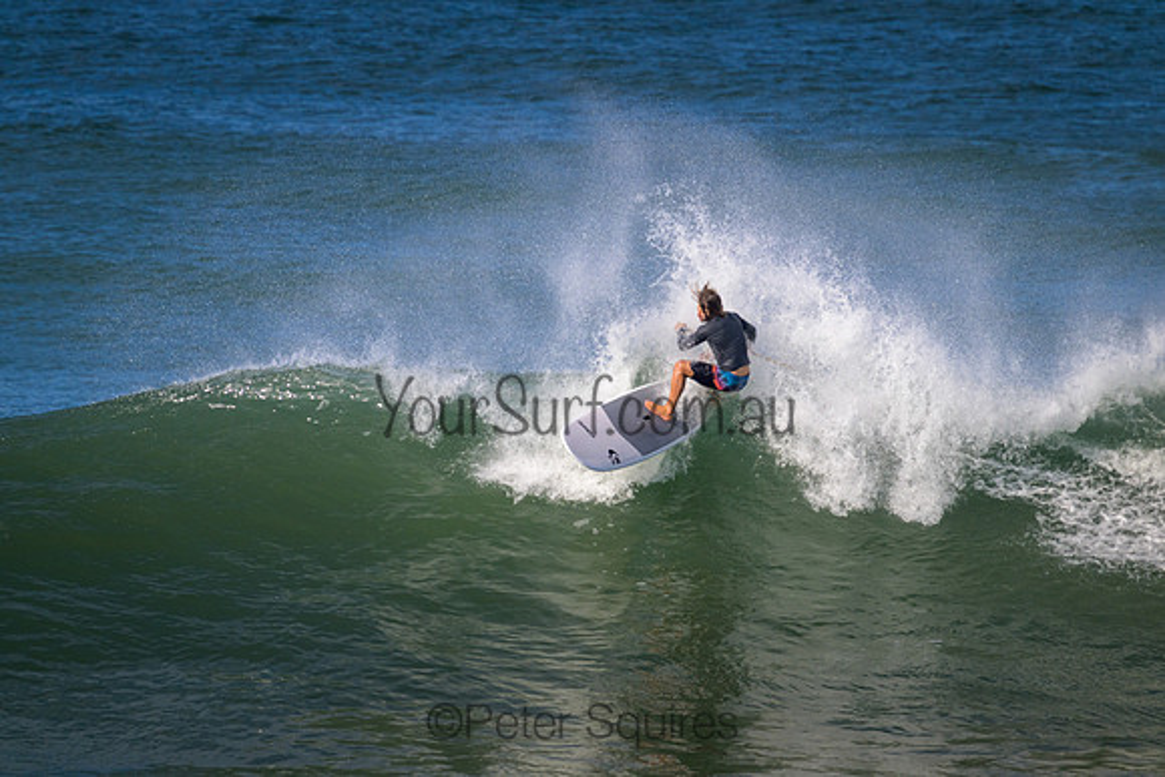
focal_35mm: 800
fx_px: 25894
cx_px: 582
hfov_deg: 2.6
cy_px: 388
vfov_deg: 1.7
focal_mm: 800
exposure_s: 1/2000
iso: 900
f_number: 11
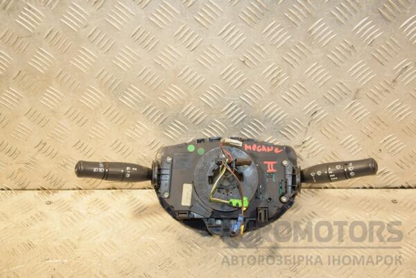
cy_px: 139
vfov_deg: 28.1
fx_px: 555
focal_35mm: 48
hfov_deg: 41.1
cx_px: 208
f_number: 5
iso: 800
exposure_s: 1/200
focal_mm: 32
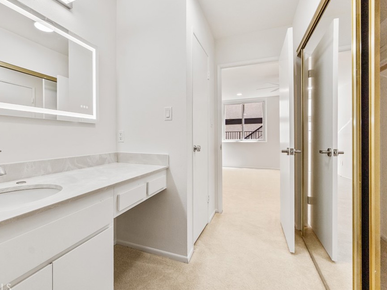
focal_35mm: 17
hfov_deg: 90.4
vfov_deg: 74.7
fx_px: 190
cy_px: 142
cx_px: 165
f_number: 8
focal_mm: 10
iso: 400
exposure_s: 1/40
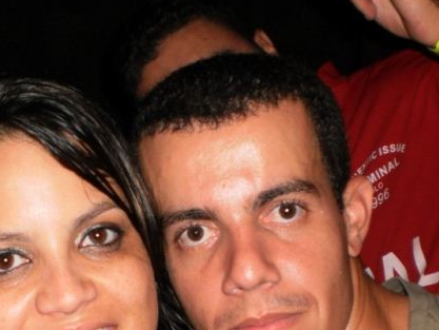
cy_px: 289
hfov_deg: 27.6
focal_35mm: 69
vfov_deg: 20.9
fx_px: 875
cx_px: 94
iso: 125
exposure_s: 1/30
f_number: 3.1
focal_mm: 6.3
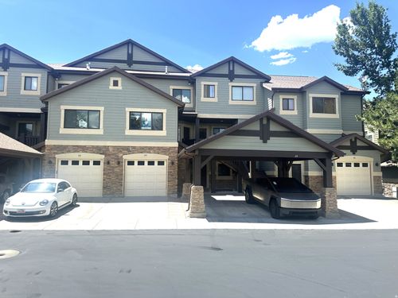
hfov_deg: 71.6
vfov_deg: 56.8
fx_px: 276
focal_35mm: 24
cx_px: 199
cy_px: 149
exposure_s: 1/1183
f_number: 1.78
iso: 80
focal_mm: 6.86
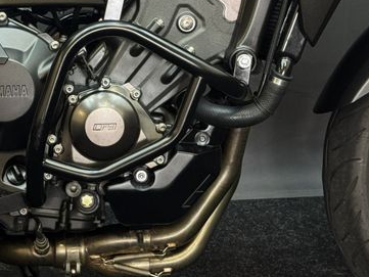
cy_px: 99
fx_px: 906
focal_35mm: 85
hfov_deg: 22.5
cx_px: 49
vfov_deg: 17.3
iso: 160
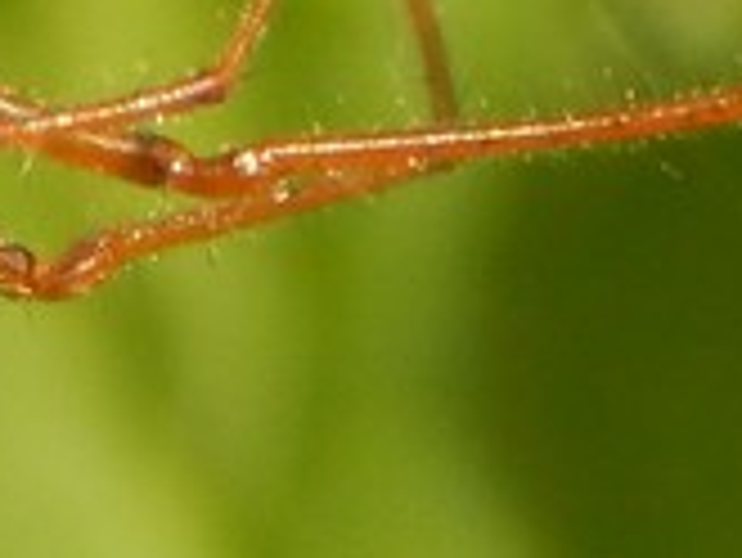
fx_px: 14522
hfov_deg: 2.9
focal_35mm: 677
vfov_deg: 2.2
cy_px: -4
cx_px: -47
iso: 125
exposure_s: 1/500
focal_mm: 23.4
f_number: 4.8
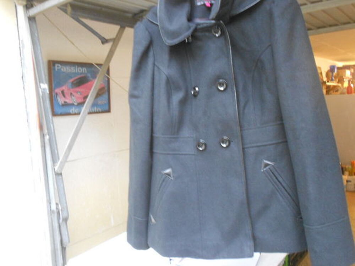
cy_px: 133
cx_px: 178
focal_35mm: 32
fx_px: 328
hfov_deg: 56.8
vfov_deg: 44.2
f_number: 3.6
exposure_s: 1/13
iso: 400
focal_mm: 5.8
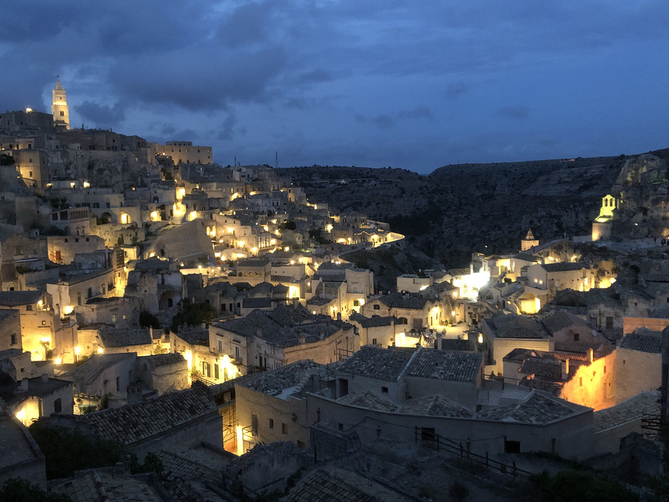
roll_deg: +2.4
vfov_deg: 41.8
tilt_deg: -5.5
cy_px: 247
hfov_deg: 53.8
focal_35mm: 34
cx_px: 288
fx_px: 657
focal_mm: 4
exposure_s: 1/4
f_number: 1.8
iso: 125
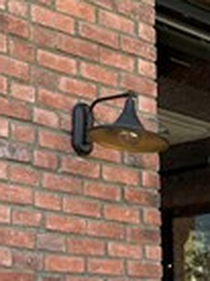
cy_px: 404
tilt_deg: -4.4
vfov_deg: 18.9
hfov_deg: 14.7
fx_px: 755
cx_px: 318
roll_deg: -0.3
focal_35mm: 93
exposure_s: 1/299
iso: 80
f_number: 1.78
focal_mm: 6.86
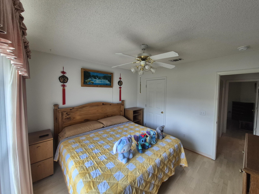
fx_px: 97
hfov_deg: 106.2
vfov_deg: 89.9
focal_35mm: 13
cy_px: 97
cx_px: 130
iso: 80
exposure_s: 1/60
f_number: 2.2
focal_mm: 1.74
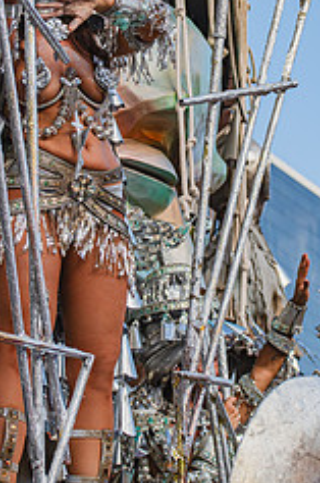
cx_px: 205
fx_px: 1781
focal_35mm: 133
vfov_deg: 15.4
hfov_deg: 10.3
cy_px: 137
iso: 400
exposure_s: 1/1600
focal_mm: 70
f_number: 5.6
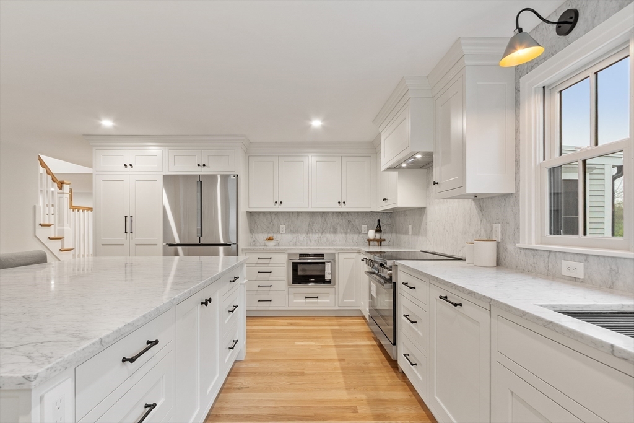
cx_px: 317
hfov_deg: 90.0
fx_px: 317
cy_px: 212
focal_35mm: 18
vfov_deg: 67.4
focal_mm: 12
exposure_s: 1/1.25
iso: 320
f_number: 8
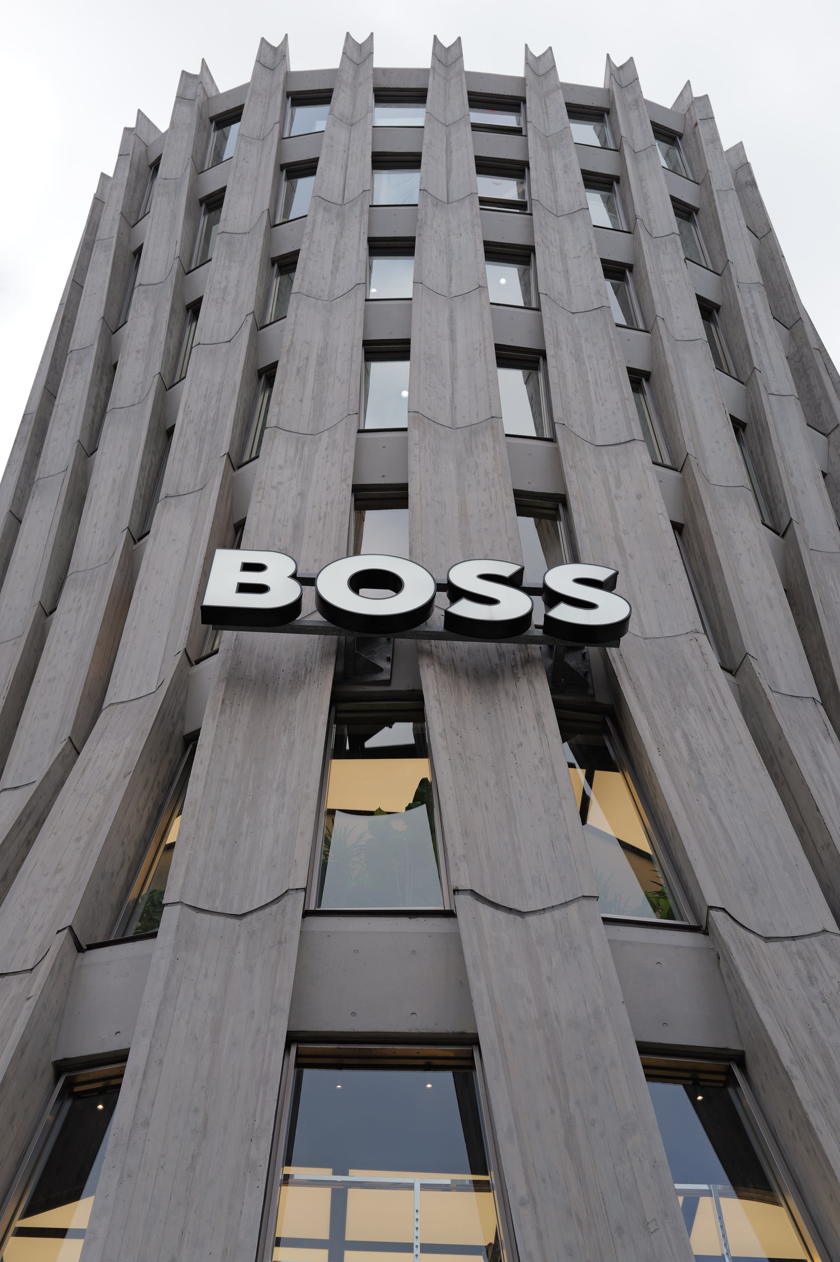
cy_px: 631
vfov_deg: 45.5
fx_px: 1507
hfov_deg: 31.2
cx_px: 420
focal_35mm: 43
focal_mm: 43
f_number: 4.5
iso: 100
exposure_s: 1/250
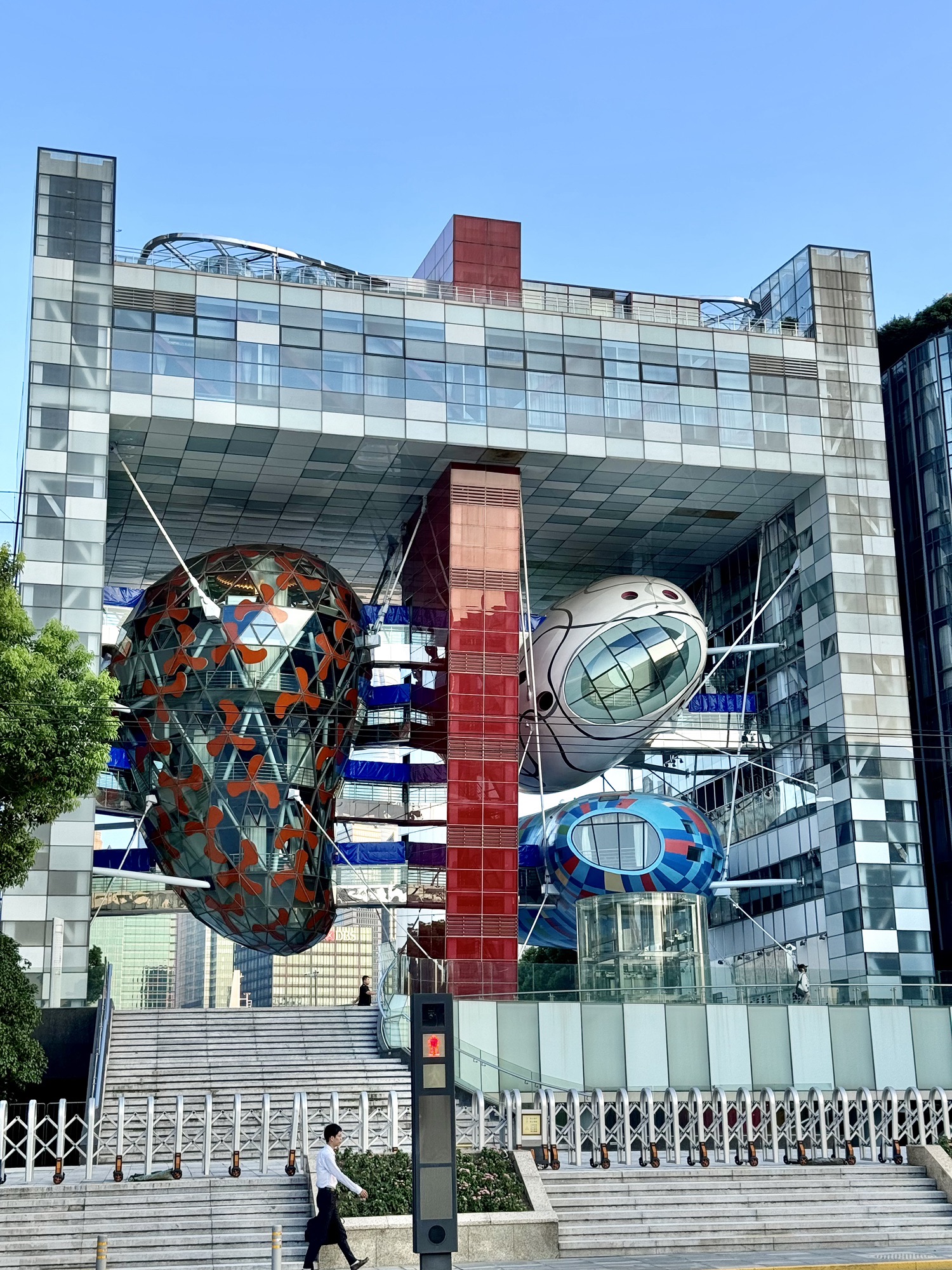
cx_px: 476
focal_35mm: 48
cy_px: 635
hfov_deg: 30.3
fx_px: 1760
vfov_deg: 39.7
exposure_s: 1/593
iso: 64
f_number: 1.78
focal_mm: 6.76
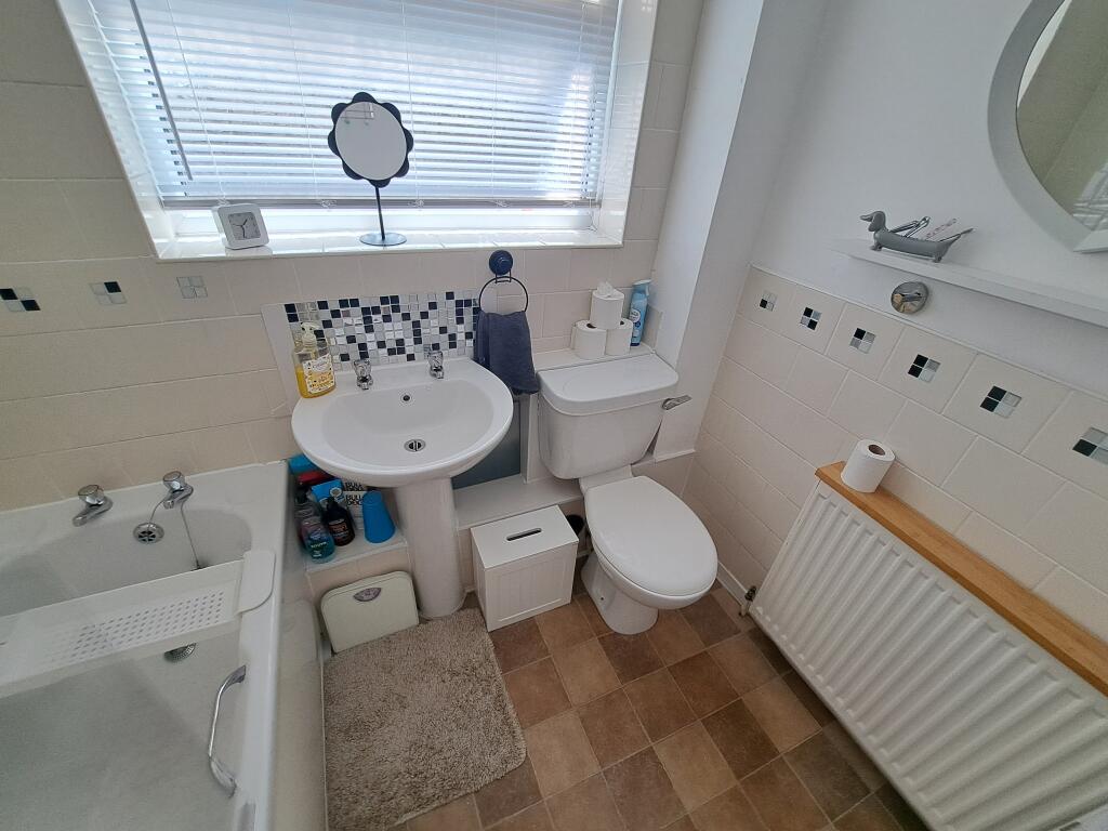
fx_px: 416
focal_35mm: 13
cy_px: 416
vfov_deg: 89.9
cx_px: 554
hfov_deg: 106.2
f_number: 2.2
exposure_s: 1/120
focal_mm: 1.74
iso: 64
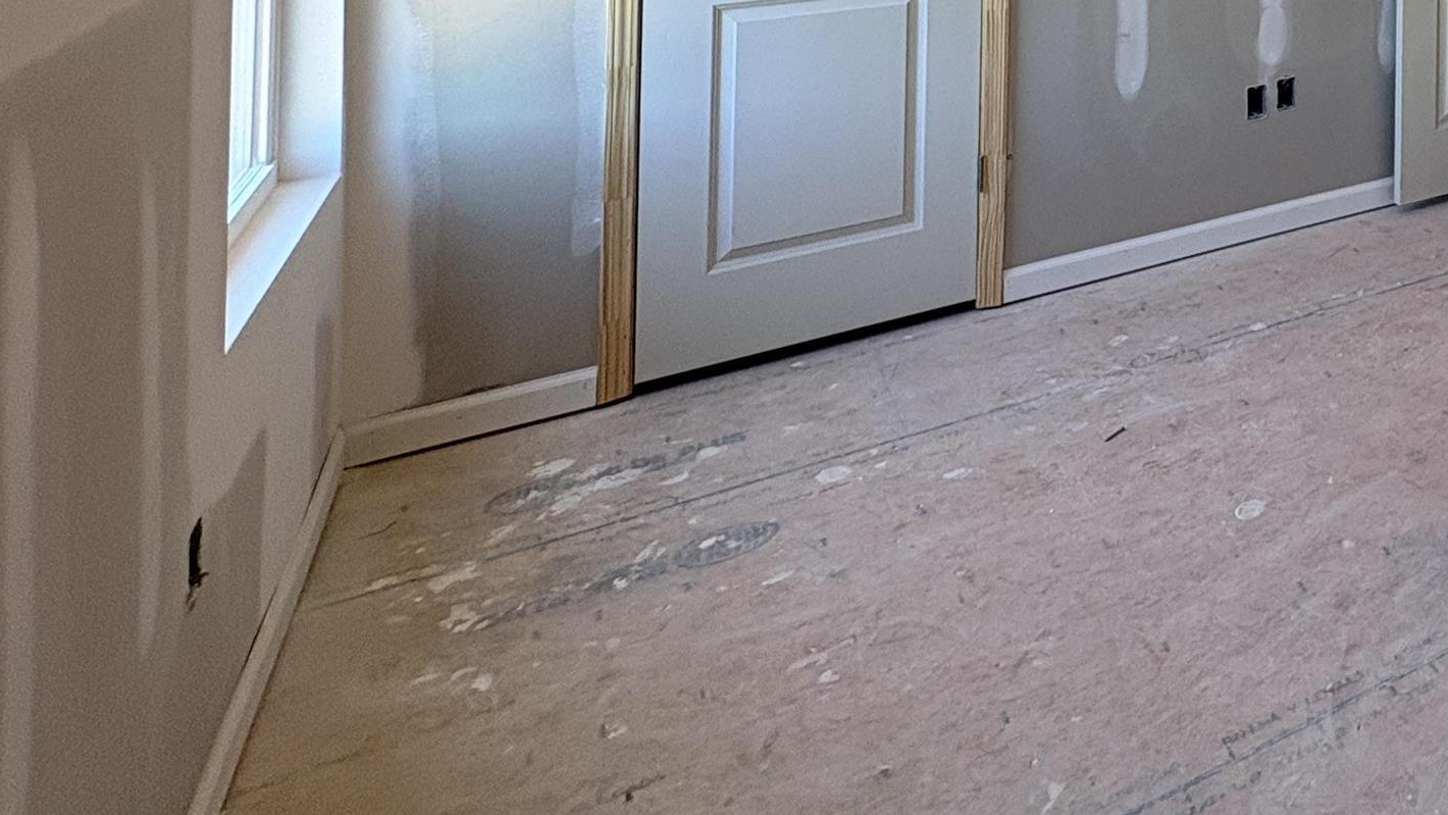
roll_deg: -0.6
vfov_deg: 28.3
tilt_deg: +1.8
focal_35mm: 33
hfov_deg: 45.9
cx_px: 1559
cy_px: -283
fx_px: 1267
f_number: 2.2
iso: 64
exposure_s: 1/99
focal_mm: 2.22
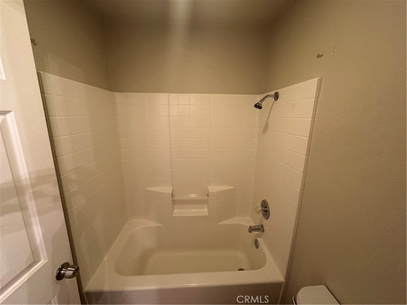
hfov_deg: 102.1
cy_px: 152
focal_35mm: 14
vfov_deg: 85.7
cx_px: 204
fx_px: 165
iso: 500
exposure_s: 1/60
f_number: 2.2
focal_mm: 2.22
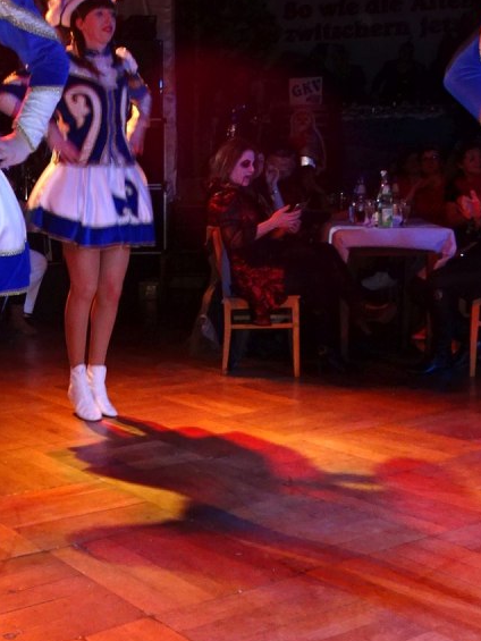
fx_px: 945
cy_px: 304
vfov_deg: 37.5
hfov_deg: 27.8
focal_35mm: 51
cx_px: 73
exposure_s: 1/30
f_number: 3.5
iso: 320
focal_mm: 4.1
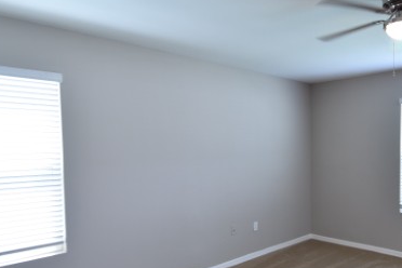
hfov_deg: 61.0
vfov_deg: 44.8
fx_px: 324
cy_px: 159
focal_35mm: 29
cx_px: 289
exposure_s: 1/60
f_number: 4
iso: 450
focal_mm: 10
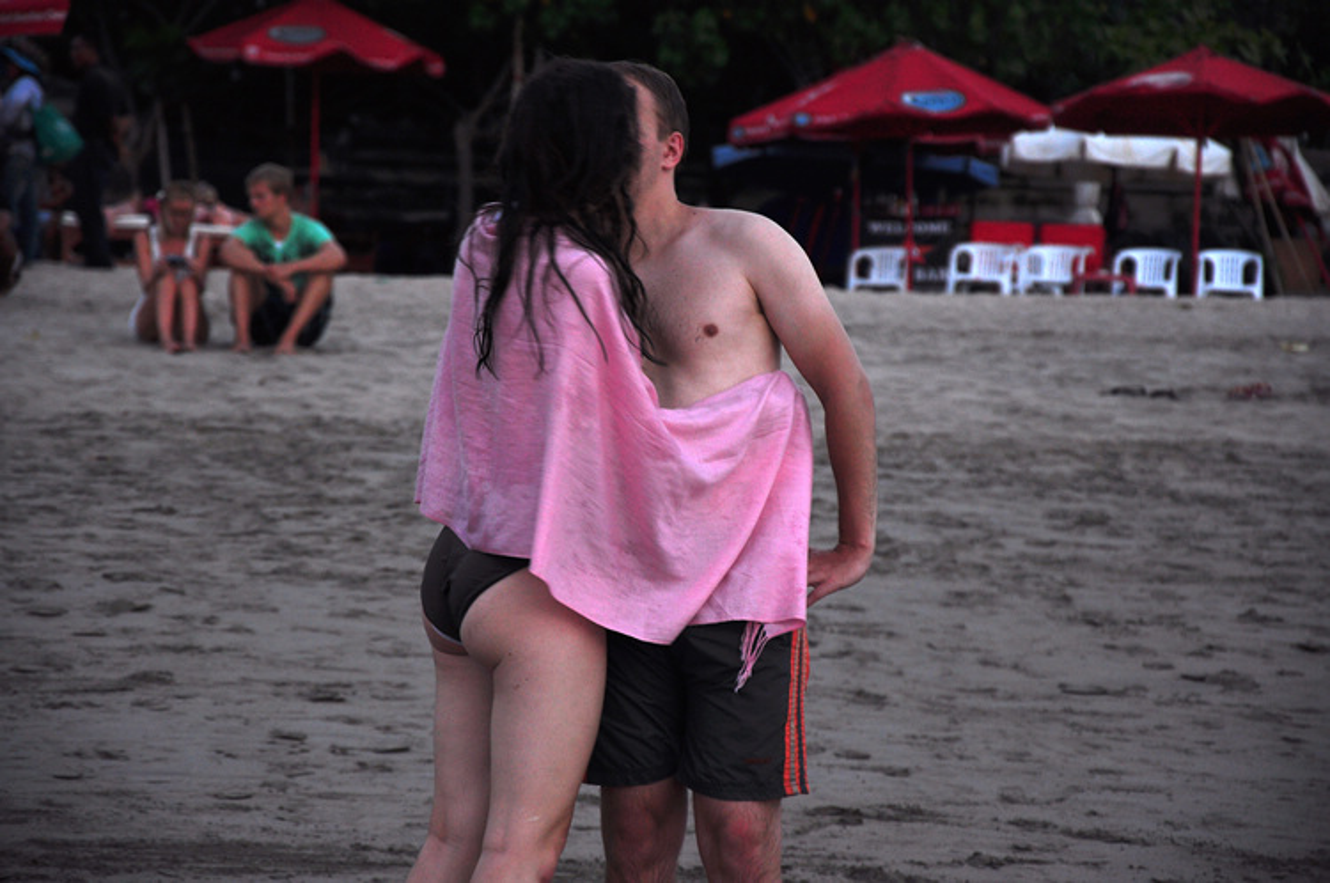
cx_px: 665
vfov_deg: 8.7
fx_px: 5811
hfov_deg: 13.1
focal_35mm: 158
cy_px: 442
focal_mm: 105
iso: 200
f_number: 5.6
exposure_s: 1/80
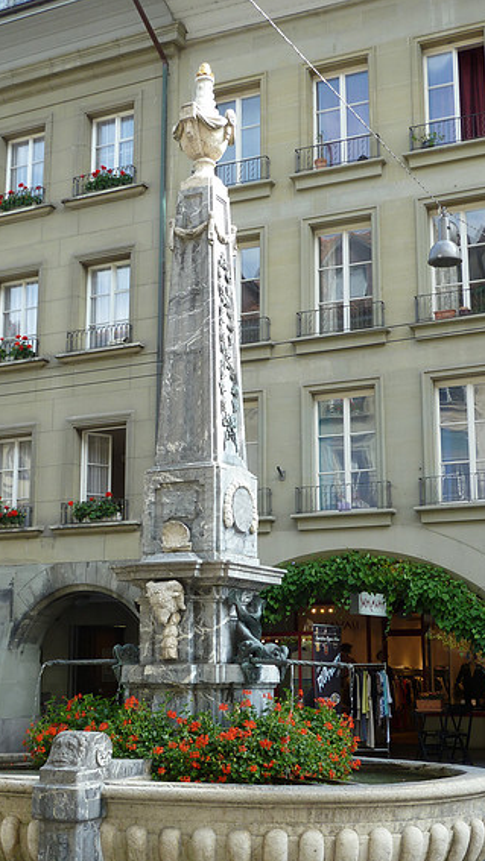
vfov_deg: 42.1
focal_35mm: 49
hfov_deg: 24.4
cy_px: 437
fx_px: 1120
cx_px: 226
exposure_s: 1/100
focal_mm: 7.3
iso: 80
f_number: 3.7
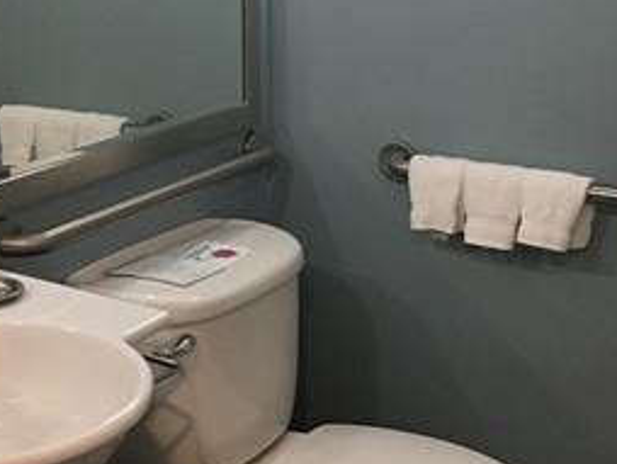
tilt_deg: -11.4
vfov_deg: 20.1
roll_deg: -0.1
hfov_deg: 26.7
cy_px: 143
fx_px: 1302
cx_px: 313
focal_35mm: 73
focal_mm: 4.15
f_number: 2.2
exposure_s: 1/15
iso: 64
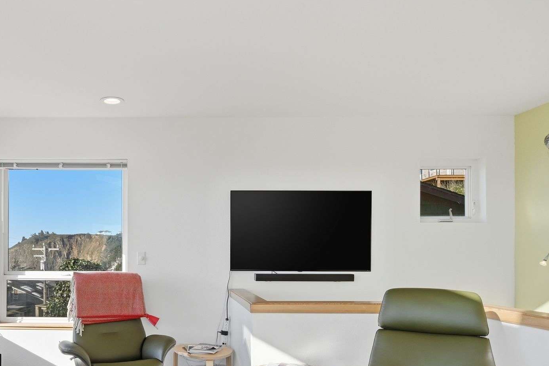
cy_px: 255
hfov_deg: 61.6
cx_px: 159
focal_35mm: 29
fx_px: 438
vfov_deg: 44.4
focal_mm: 13
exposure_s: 1/640
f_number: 10
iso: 800
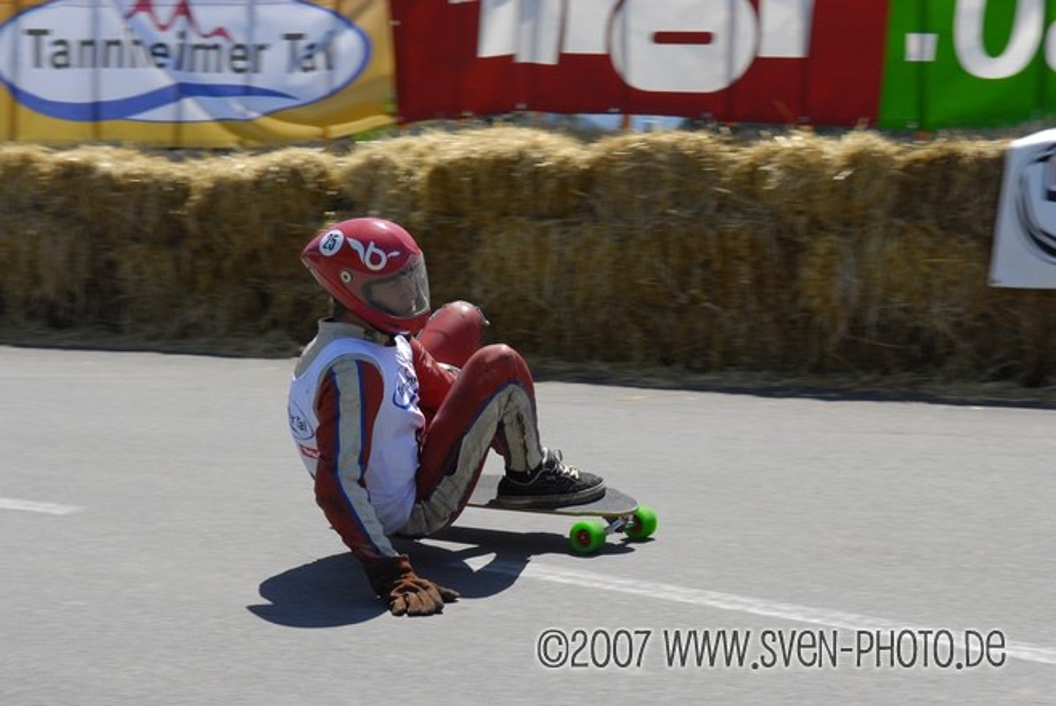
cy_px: 353
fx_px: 2422
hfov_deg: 24.6
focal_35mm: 82
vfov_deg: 16.6
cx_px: 528
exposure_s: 1/350
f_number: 8
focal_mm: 55
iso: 250
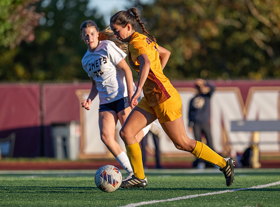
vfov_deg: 3.3
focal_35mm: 448
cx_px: 157
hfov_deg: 4.5
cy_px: 104
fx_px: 3601
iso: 1100
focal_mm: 400
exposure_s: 1/2500
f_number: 5.6
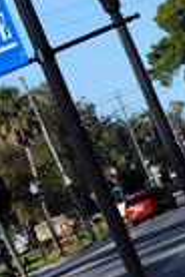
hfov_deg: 5.1
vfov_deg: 7.6
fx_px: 2081
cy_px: 73
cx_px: 44
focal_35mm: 270
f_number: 8
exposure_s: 1/1000
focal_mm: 62
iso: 250
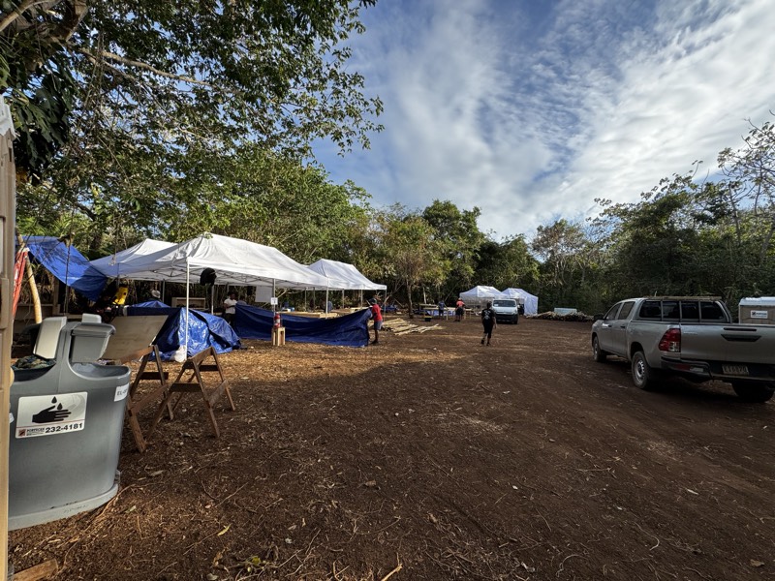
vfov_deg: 85.7
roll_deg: -2.4
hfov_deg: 102.1
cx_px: 388
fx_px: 313
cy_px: 290
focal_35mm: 14
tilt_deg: +2.9
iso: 40
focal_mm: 2.22
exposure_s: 1/879
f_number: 2.2
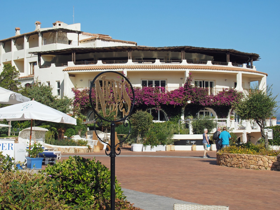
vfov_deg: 21.0
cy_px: 105
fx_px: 566
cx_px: 140
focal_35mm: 70
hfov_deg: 27.8
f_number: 10
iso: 200
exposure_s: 1/320
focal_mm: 35
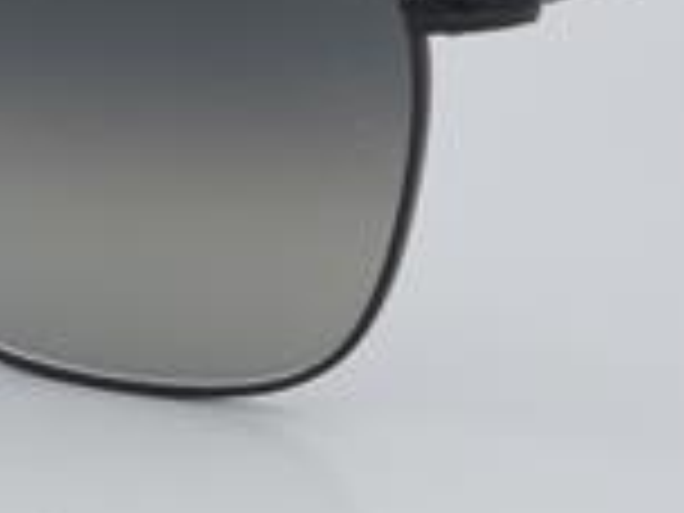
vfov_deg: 7.1
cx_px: -4
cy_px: 63
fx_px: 4135
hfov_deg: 9.4
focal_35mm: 209
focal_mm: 55
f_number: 29
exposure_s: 1/4
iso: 100
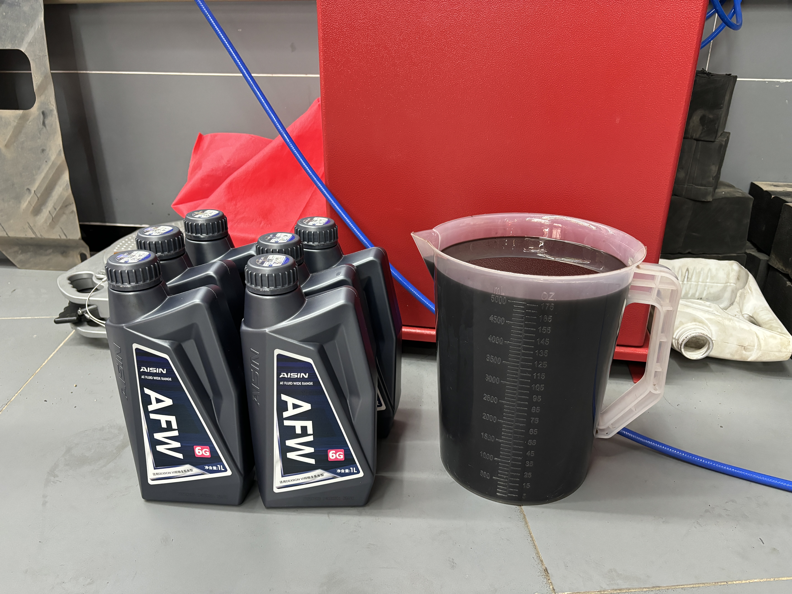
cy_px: 297
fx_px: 595
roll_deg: +0.2
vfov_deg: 53.1
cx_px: 396
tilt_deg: -23.0
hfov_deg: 67.3
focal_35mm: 26
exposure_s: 1/50
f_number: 1.6
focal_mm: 5.96
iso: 400
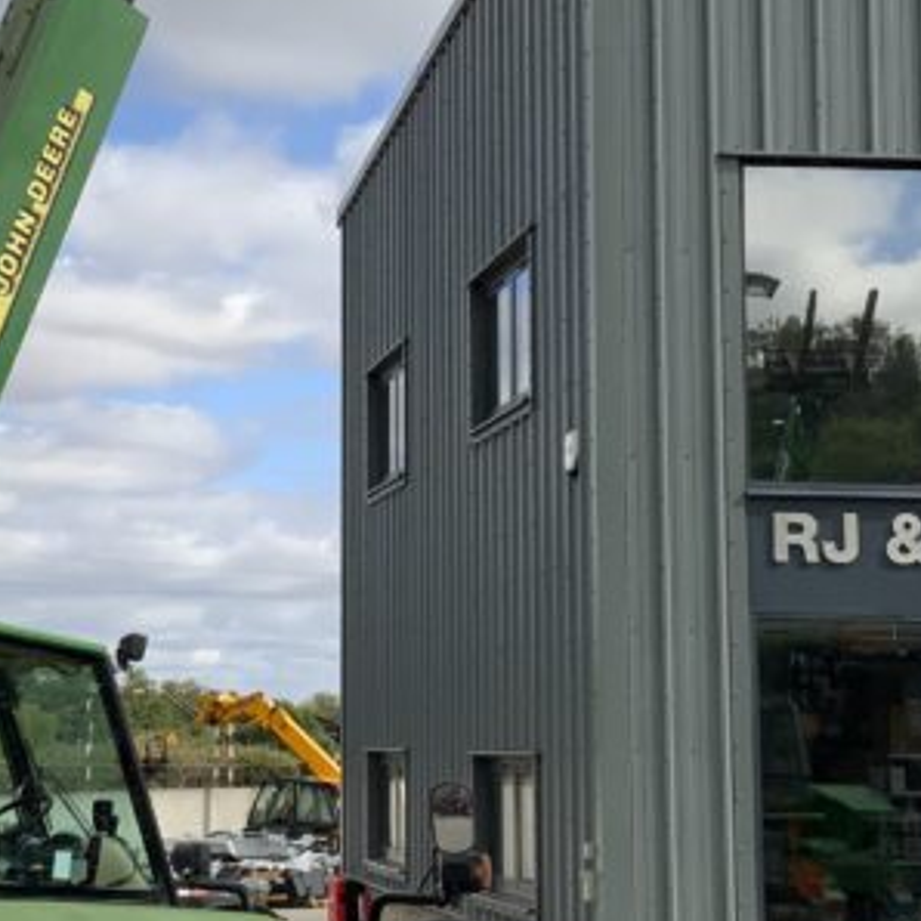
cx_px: 294
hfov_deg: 19.6
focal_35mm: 88
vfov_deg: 19.7
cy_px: 417
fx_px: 2649
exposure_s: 1/2427
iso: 16
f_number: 1.8
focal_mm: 3
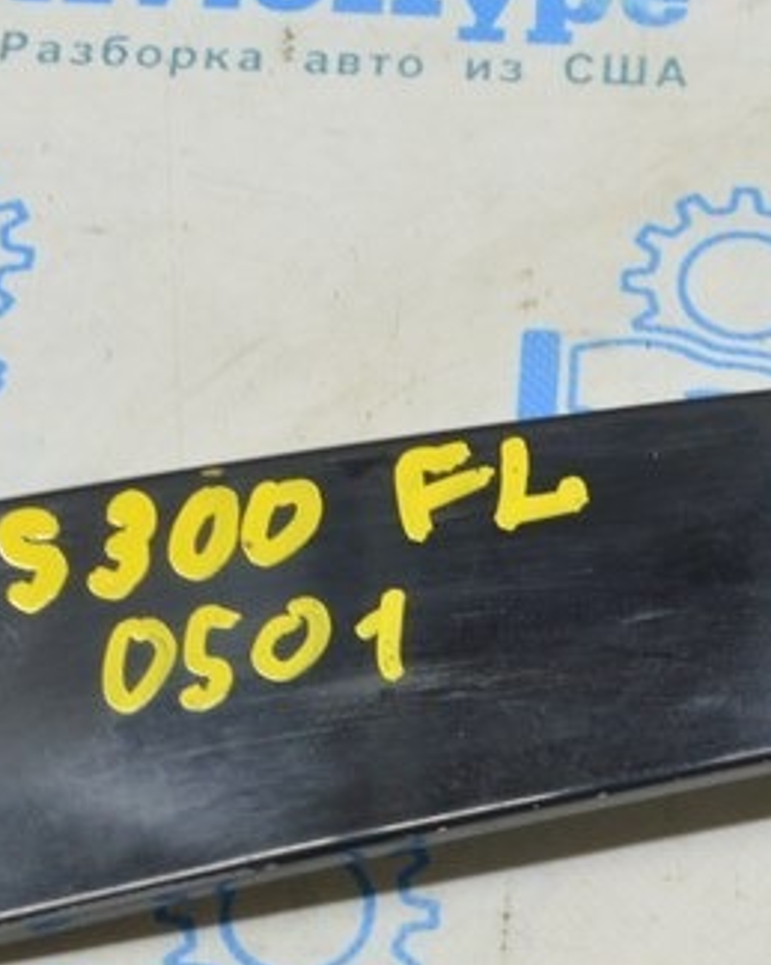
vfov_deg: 21.1
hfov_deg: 17.0
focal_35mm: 89
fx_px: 2540
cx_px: 735
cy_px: 824
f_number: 5.6
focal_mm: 20
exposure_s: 1/20
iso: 400
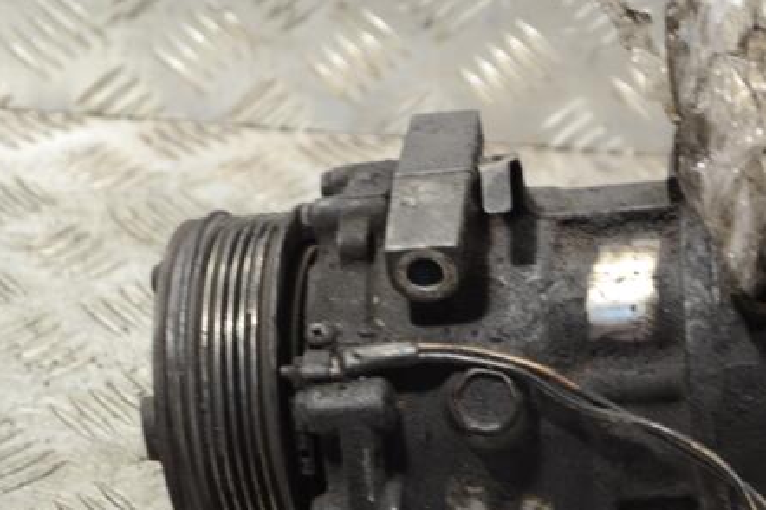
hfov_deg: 19.3
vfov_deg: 12.9
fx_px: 2254
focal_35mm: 106
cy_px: 314
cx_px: 475
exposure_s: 1/30
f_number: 5.6
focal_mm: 52
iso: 400
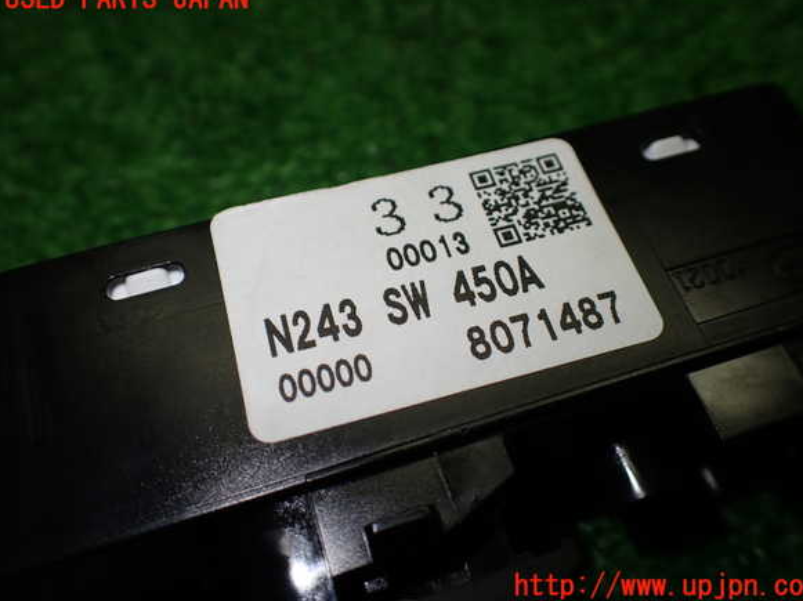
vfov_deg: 45.4
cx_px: 412
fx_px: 719
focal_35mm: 31
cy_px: 293
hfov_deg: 58.4
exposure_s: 1/160
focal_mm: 5.4
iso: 100
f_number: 2.3
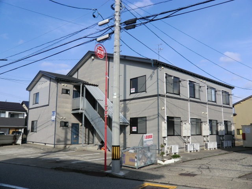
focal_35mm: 29
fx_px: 211
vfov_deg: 48.2
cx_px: 126
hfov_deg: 61.7
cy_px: 94
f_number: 3.5
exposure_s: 1/800
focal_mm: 5.2
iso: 64
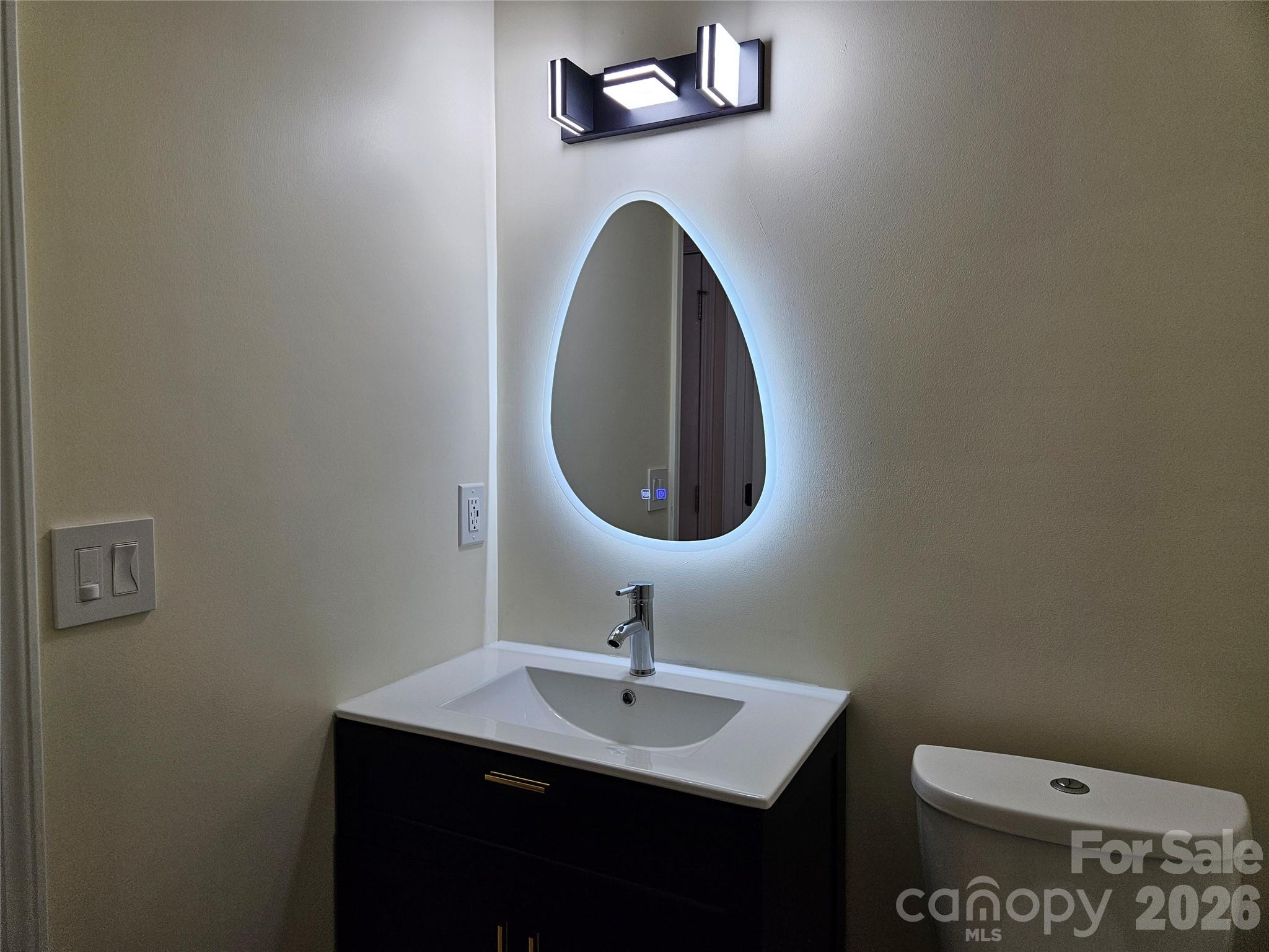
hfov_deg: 73.9
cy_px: 476
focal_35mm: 23
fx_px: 843
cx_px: 634
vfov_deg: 58.9
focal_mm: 5.4
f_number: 1.8
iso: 80
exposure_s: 1/180
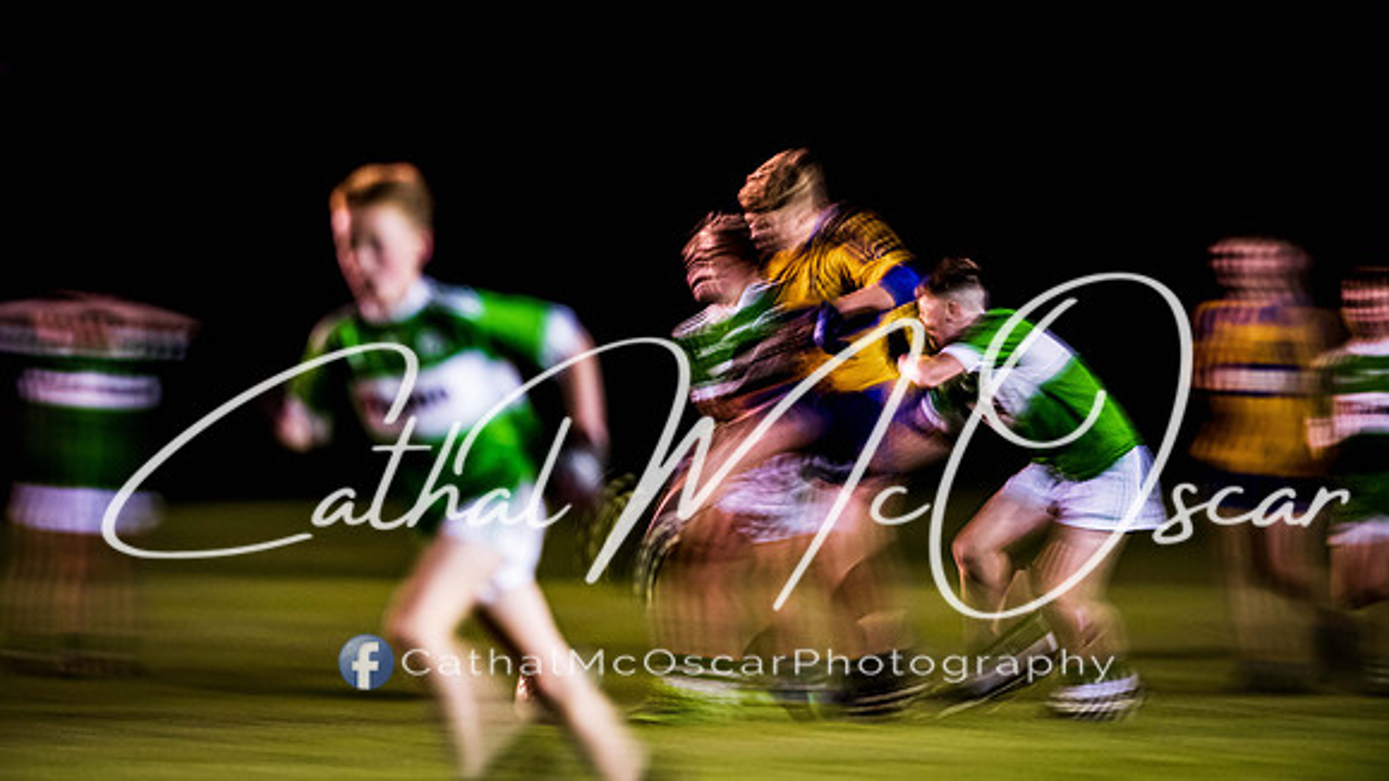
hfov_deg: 5.1
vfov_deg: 2.9
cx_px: 693
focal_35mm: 423
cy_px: 326
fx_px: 15576
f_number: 2.8
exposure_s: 1/15
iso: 2000
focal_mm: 400
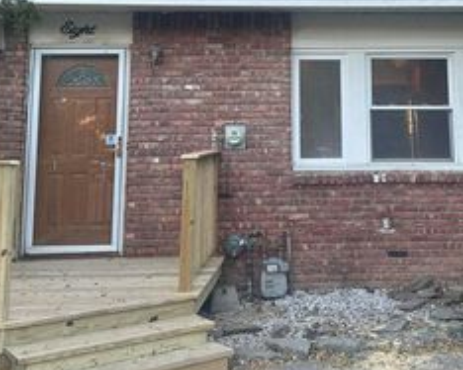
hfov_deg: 37.0
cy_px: 35
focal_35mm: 50
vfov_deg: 29.0
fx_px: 685
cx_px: 305
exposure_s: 1/121
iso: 80
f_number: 1.78
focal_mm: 6.86
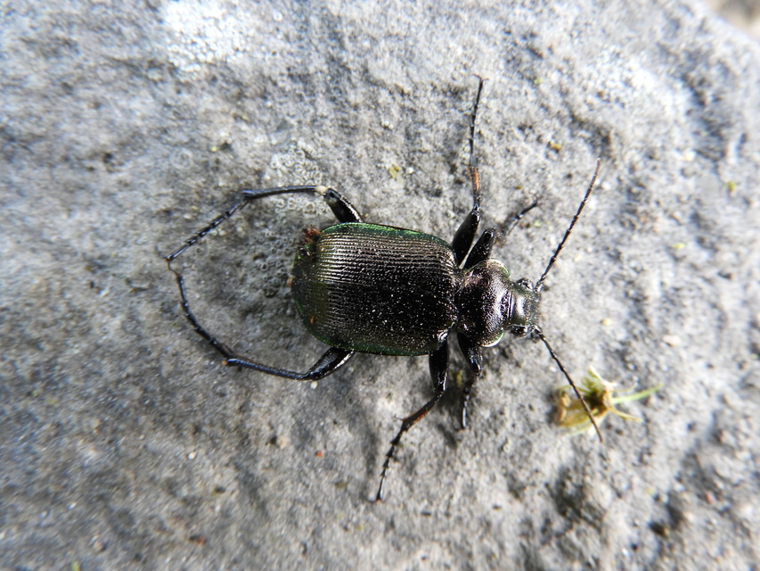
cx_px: 380
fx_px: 659
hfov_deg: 60.0
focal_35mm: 30
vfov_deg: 46.8
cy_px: 286
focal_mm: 5.4
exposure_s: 1/30
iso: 160
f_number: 3.5
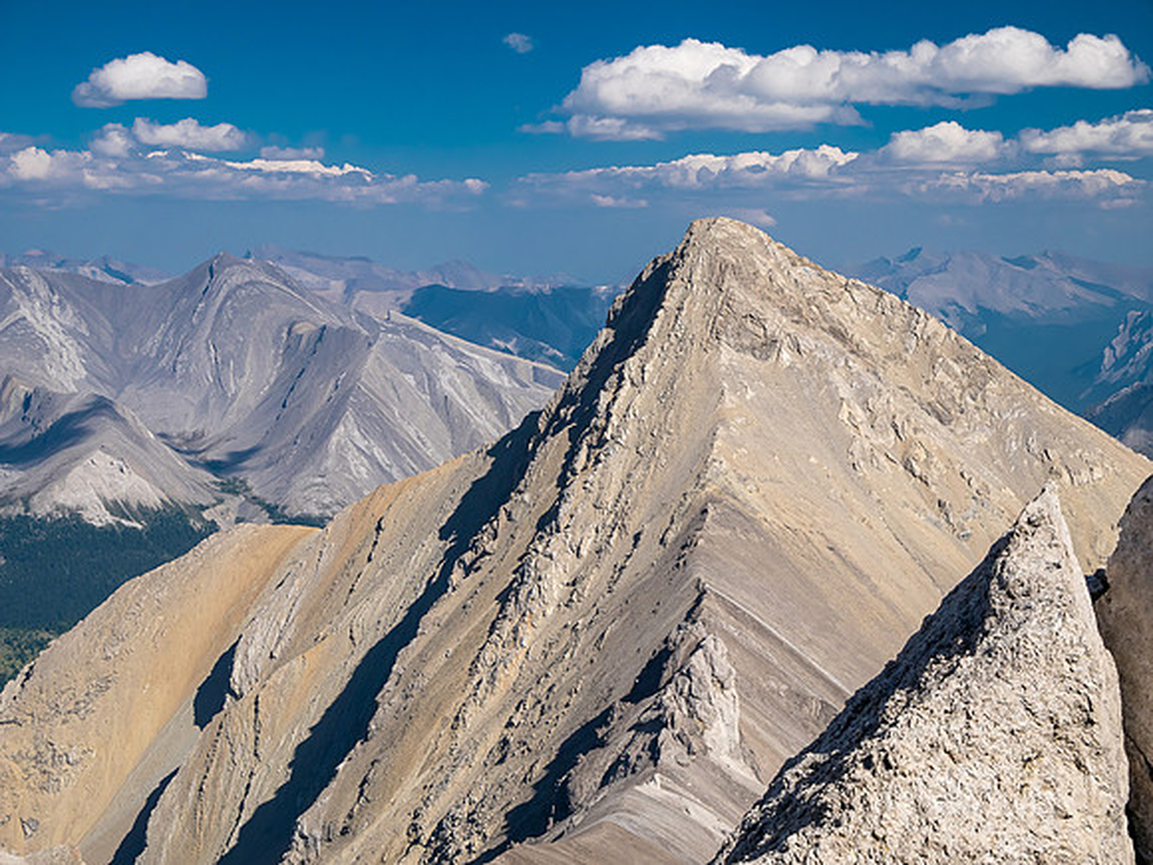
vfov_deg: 24.4
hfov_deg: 32.2
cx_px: 576
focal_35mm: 60
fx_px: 1998
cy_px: 432
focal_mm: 30
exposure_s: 1/320
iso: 200
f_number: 8
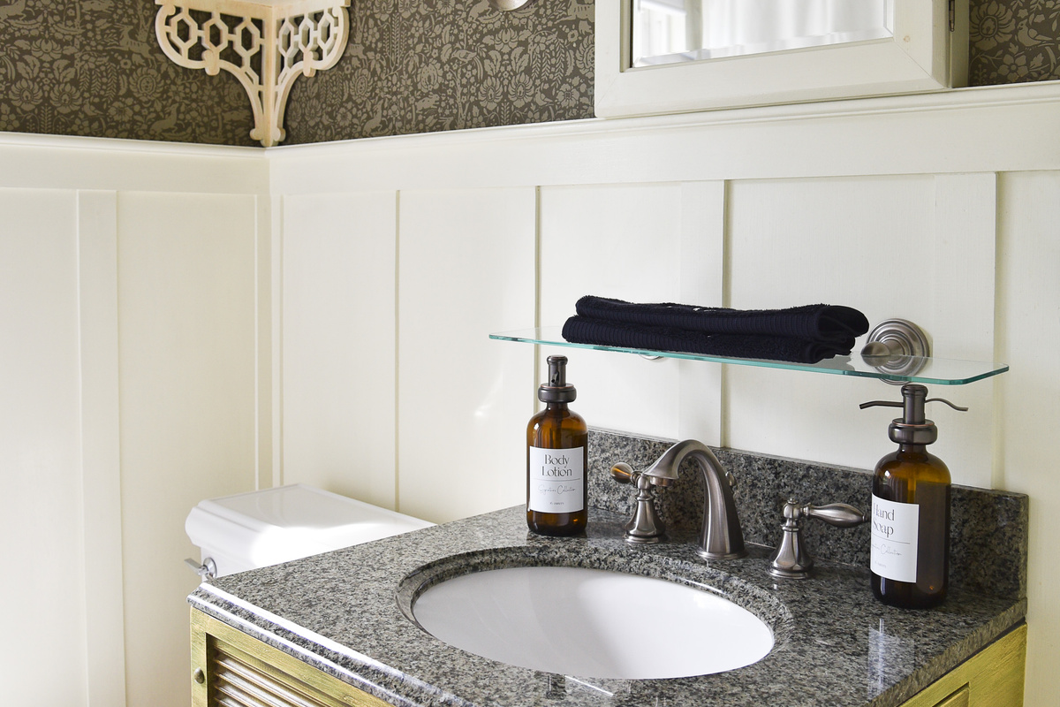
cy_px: 354
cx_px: 530
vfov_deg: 53.1
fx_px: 707
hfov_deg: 73.7
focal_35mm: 24
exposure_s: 1/125
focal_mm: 24
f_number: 5.6
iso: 400
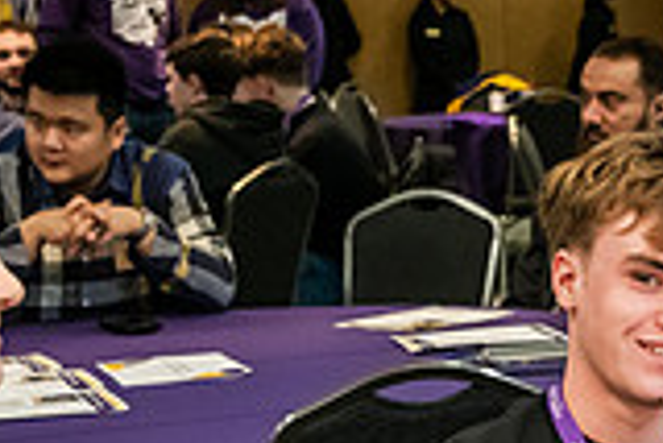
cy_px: 300
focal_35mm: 138
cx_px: 796
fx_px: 2544
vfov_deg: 10.0
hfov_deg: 14.4
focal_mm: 38
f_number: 4.5
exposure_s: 1/160
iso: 2000
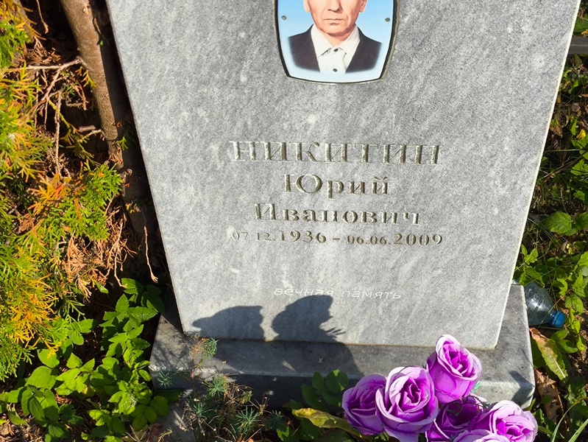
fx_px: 850
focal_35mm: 50
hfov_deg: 38.2
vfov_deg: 29.1
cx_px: 294
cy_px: 221
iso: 50
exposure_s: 1/901
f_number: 1.7
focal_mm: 4.71
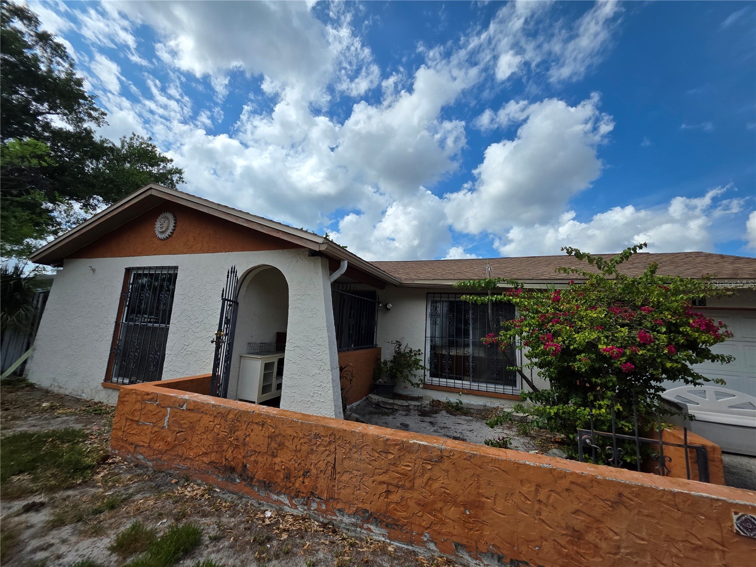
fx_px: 284
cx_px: 378
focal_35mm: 13
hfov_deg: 106.2
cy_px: 284
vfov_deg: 89.9
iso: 40
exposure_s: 1/3427
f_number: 1.9
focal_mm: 2.2
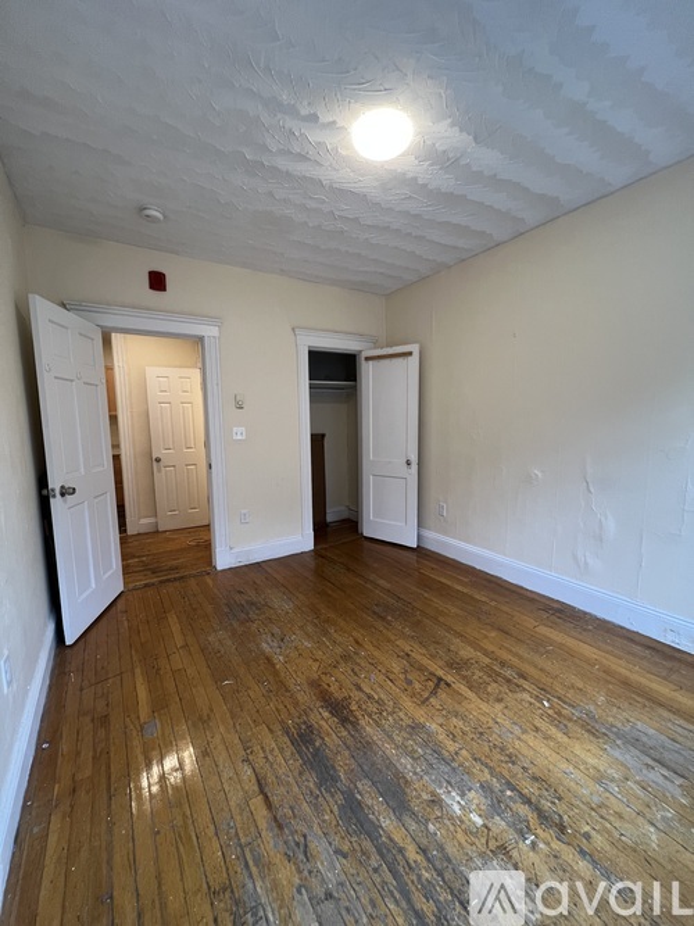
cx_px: 347
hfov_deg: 89.9
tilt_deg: -6.1
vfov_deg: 106.2
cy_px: 463
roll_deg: +1.3
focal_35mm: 13
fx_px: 348
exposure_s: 1/60
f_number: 1.8
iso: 160
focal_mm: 1.57
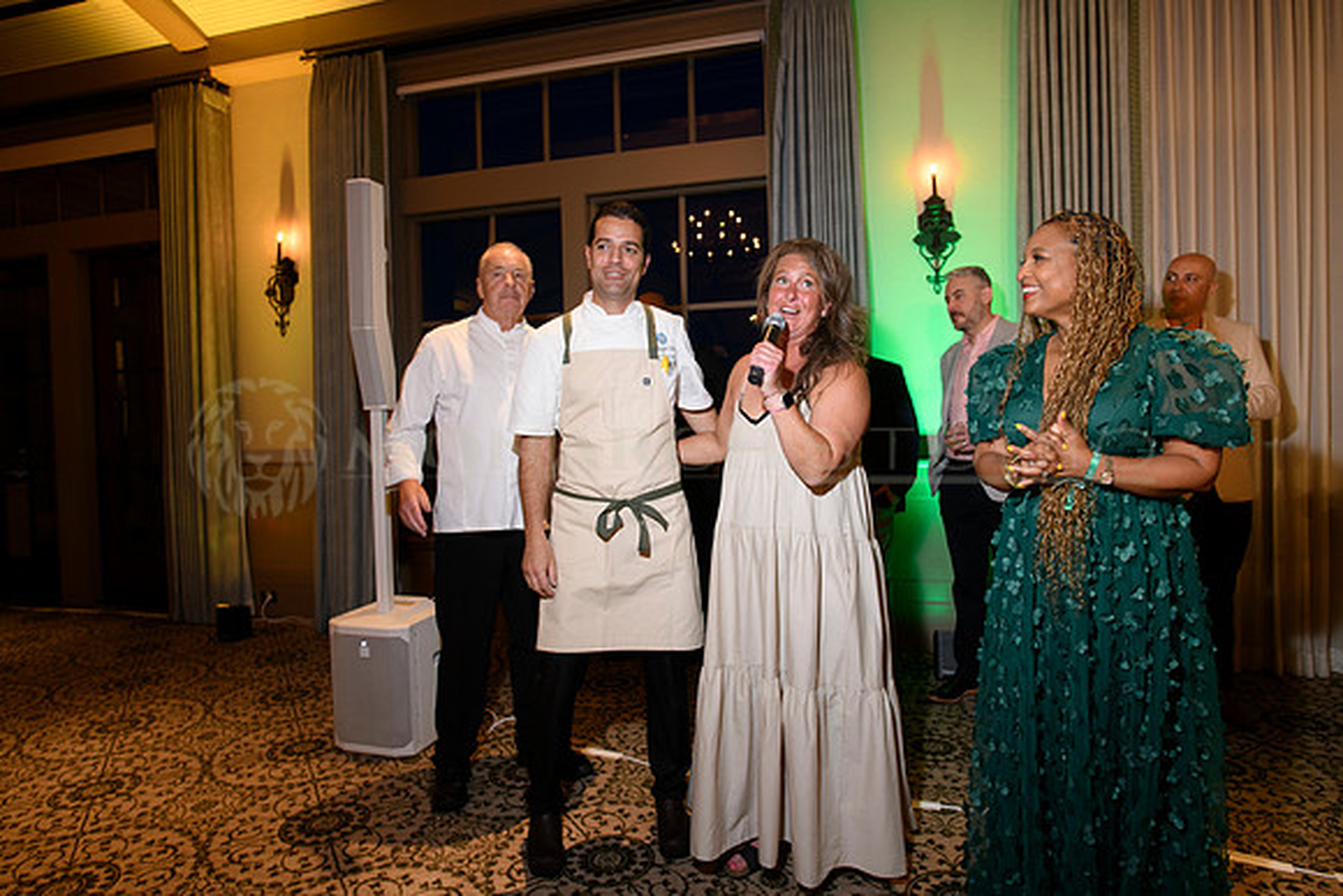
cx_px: 672
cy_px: 448
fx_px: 746
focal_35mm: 20
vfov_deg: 62.0
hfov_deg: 84.0
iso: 640
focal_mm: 20
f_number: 5.6
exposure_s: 1/40
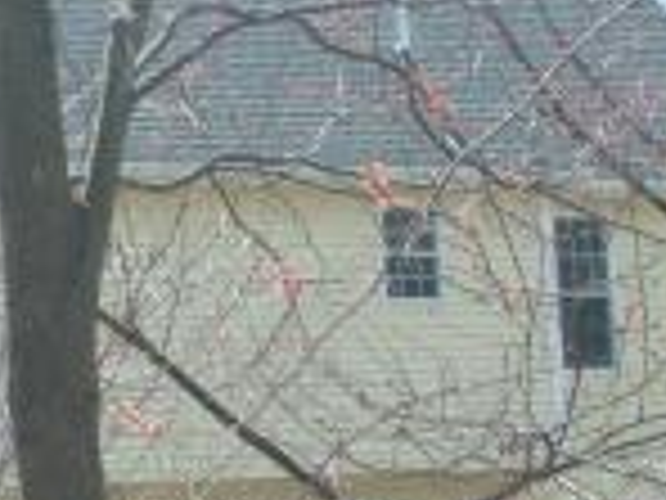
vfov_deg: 6.0
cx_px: 508
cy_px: 468
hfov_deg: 8.0
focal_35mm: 247
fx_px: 4752
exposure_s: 1/245
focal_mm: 10.5
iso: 50
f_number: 3.7
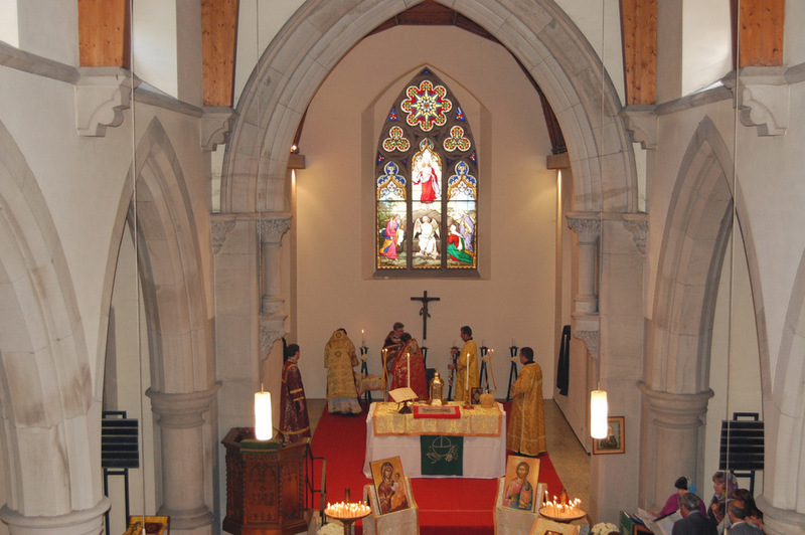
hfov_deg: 42.4
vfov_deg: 28.9
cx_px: 402
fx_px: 1039
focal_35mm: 46
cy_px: 268
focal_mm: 31
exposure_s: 1/60
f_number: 4.5
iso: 800
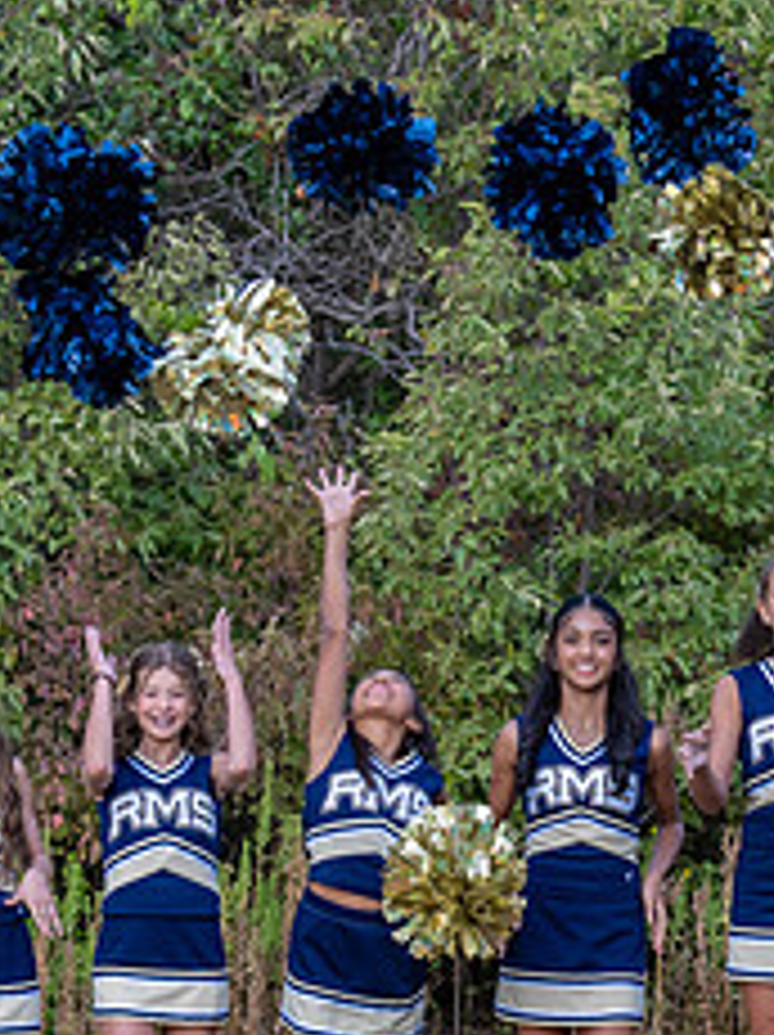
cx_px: 678
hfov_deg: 8.4
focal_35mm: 175
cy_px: 788
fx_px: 5227
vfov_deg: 11.3
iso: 400
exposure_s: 1/1250
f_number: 3.2
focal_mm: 70
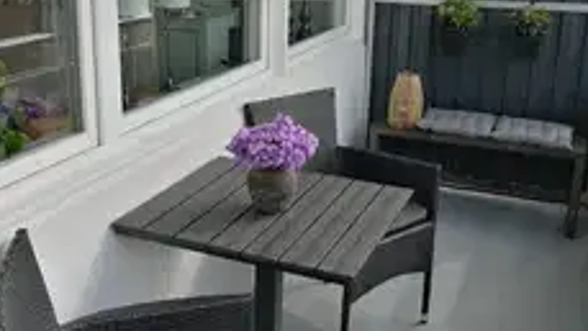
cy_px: 118
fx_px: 749
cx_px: 207
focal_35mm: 48
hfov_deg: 42.4
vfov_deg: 24.9
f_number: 1.8
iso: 50
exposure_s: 1/566
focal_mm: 3.95
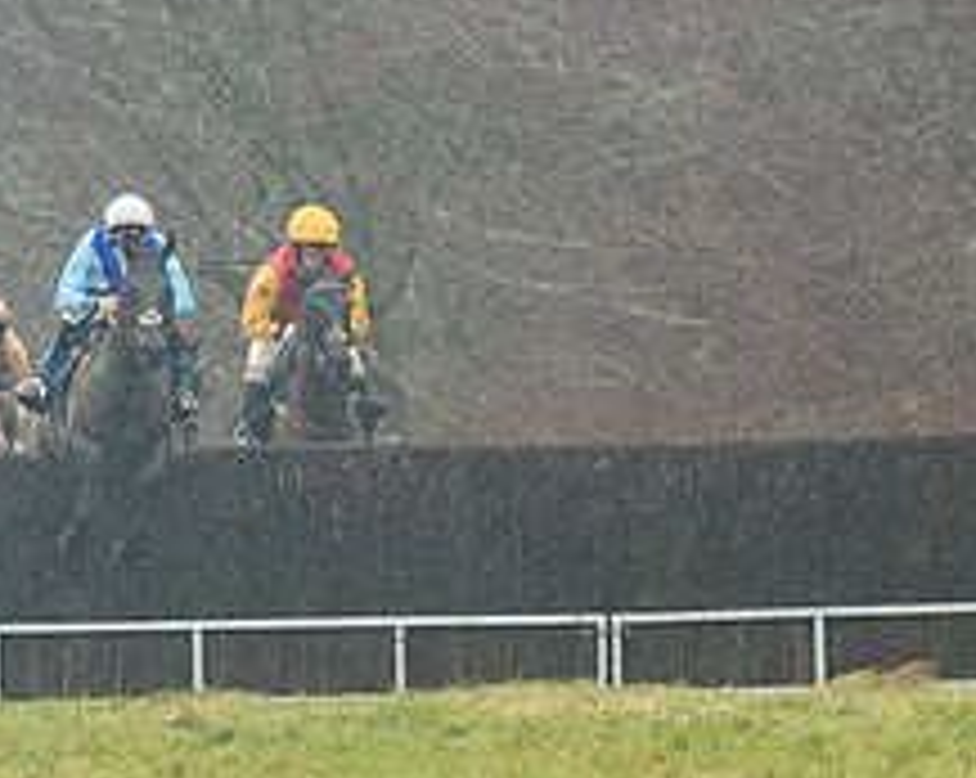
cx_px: 20
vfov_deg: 1.3
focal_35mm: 1169
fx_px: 33722
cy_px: 150
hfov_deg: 1.7
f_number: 4.5
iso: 1000
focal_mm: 200
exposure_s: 1/1000
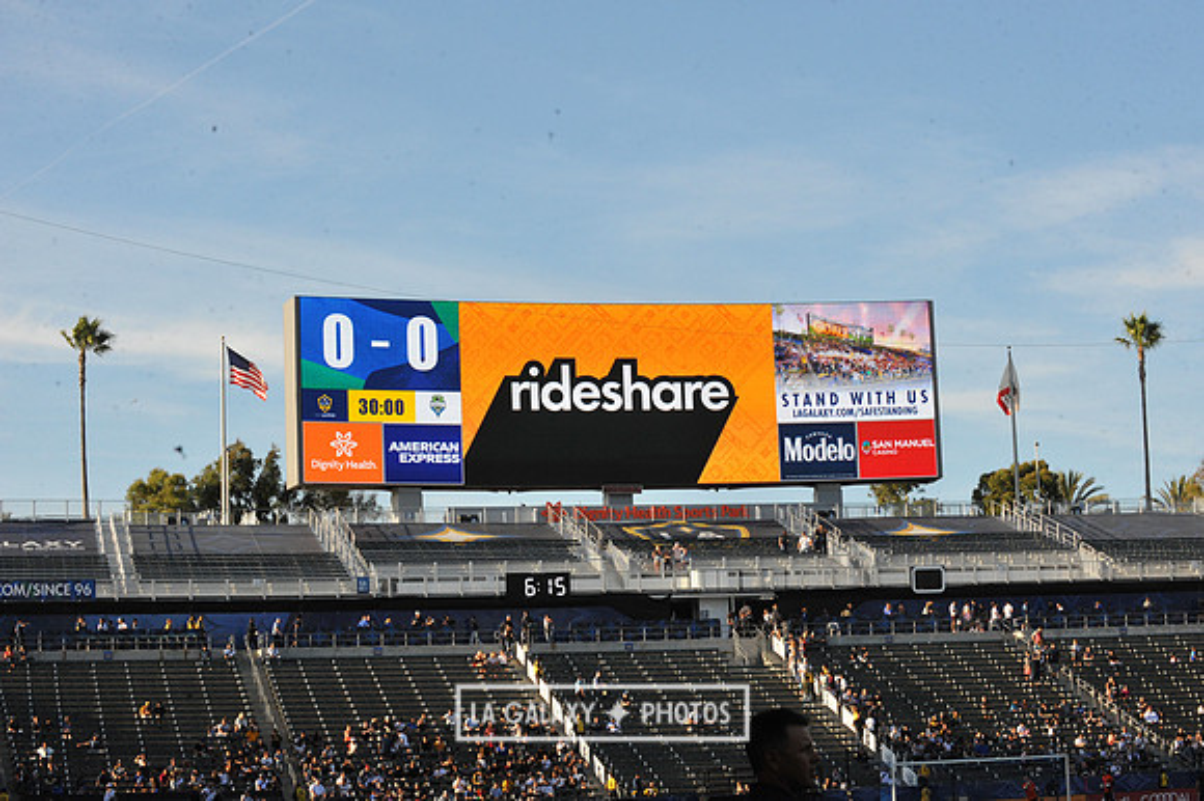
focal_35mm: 80
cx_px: 602
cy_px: 400
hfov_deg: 25.4
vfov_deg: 17.0
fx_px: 2674
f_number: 14
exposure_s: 1/800
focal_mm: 80
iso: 1600
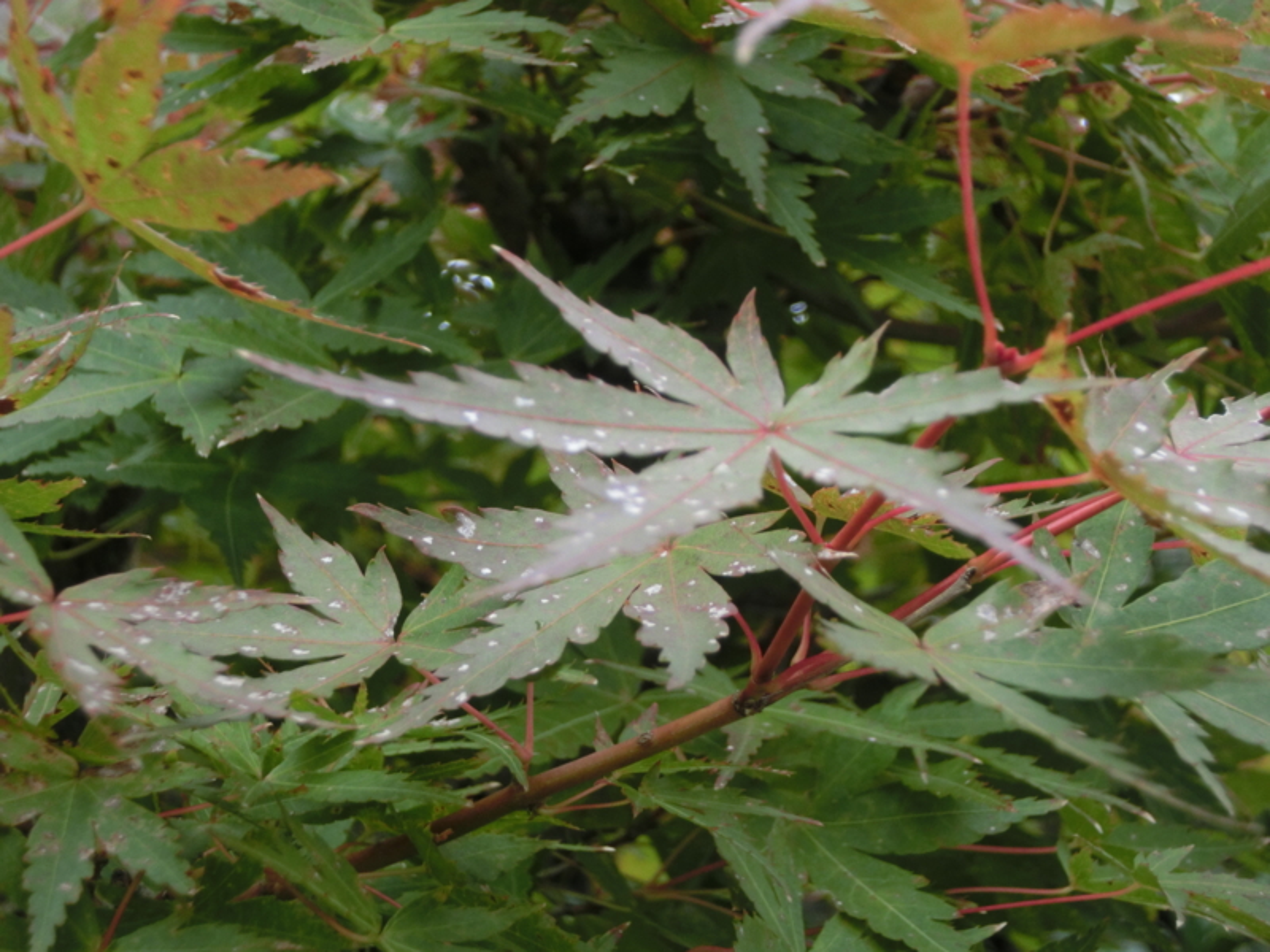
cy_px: 476
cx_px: 635
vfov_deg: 18.9
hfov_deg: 25.0
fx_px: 2862
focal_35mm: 78
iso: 320
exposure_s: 1/125
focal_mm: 13.79
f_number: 4.9
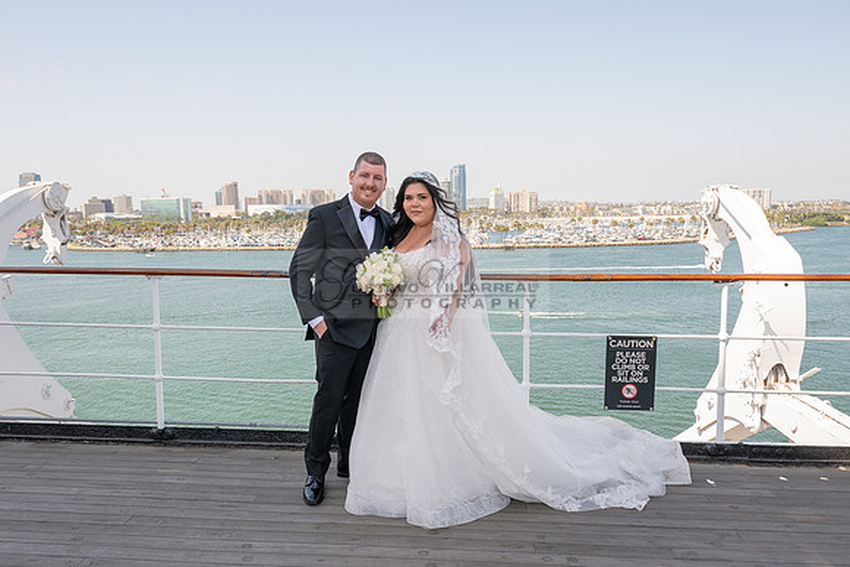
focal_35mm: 29
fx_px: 682
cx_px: 416
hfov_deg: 63.8
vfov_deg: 45.1
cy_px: 311
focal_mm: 25.5
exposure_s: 1/200
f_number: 9
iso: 200
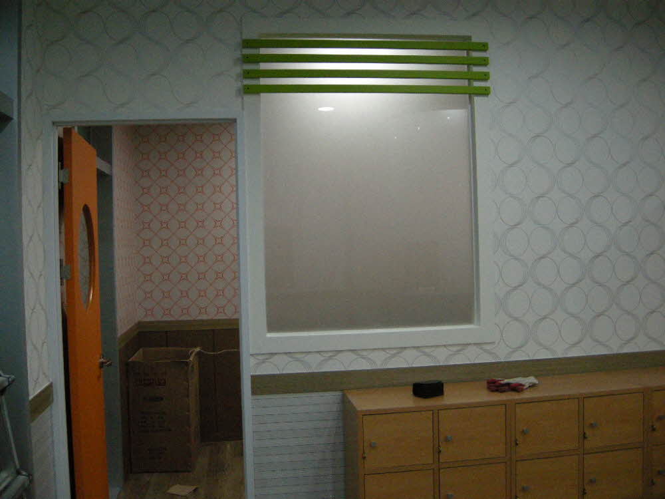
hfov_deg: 52.6
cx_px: 332
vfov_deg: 40.7
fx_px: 672
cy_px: 250
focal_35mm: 35
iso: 588
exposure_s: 1/125
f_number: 2.7
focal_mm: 7.5
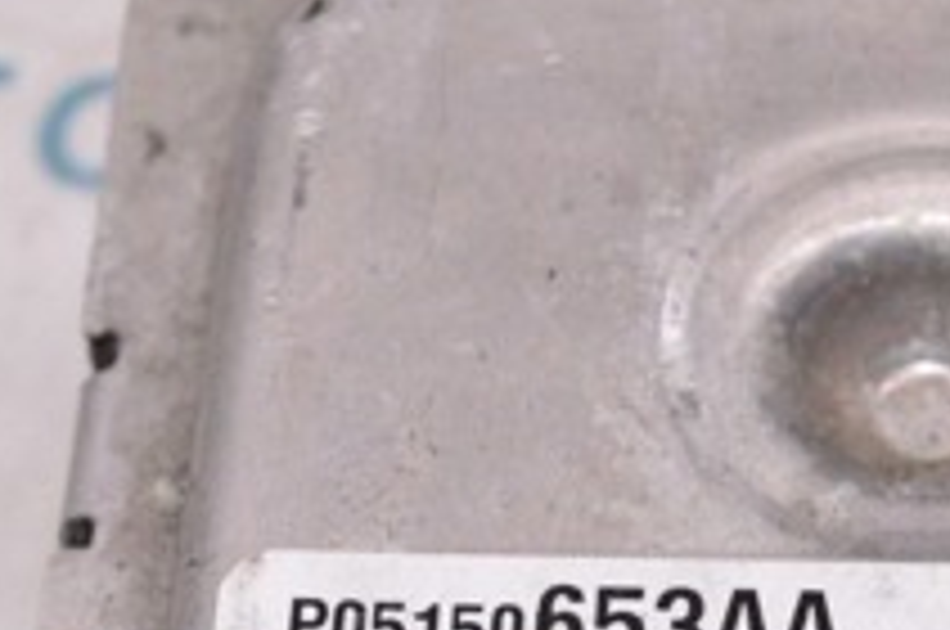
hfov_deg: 10.7
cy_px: 862
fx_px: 5033
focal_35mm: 191
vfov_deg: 7.1
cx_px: 833
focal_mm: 42
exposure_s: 1/160
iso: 1600
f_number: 8
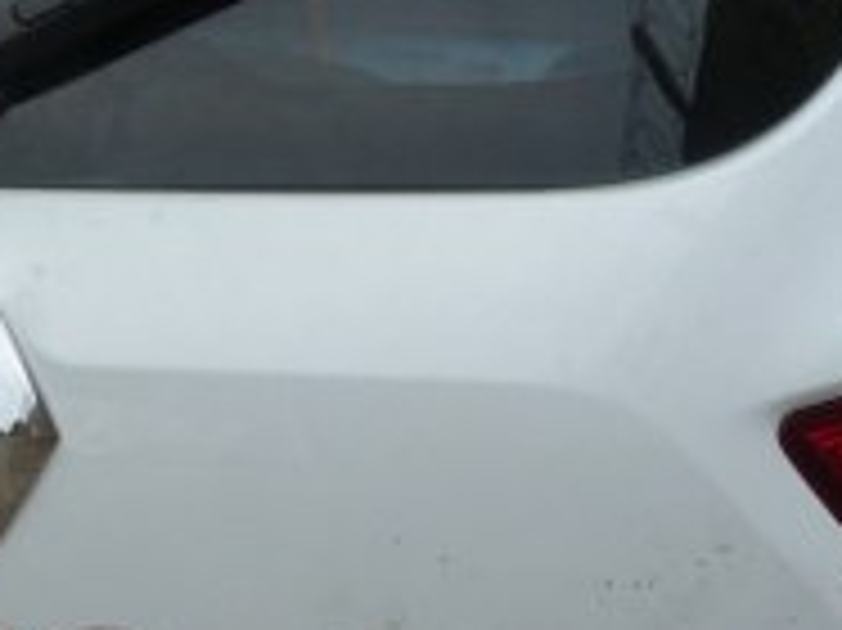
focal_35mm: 107
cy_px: 454
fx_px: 2601
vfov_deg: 13.8
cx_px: -68
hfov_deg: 17.8
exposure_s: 1/200
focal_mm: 4.5
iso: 80
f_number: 4.5
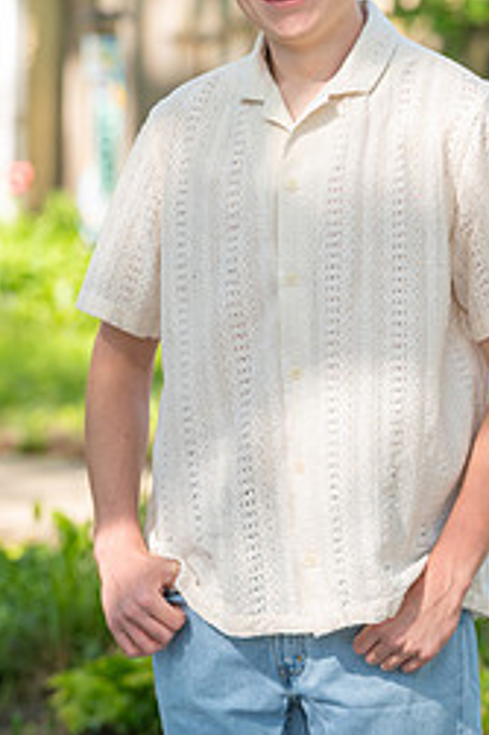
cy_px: 187
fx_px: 5855
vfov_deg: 7.2
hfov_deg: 4.8
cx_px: 297
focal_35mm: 287
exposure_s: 1/200
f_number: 4
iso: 250
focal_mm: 160
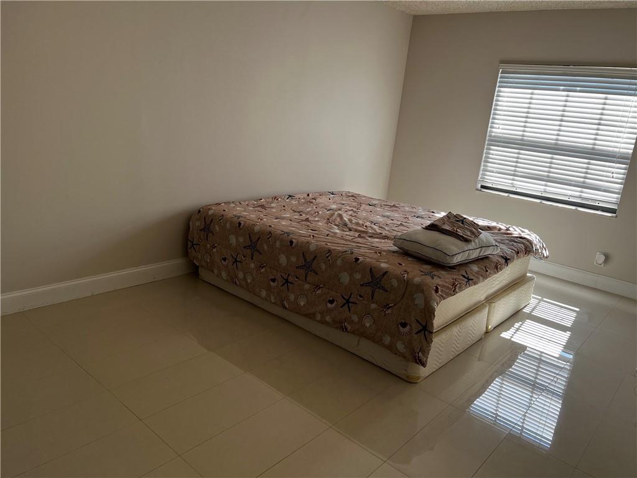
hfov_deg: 67.3
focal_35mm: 26
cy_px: 239
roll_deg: -5.6
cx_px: 318
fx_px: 478
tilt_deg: -16.0
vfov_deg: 53.1
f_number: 1.5
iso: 64
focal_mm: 5.7
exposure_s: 1/127
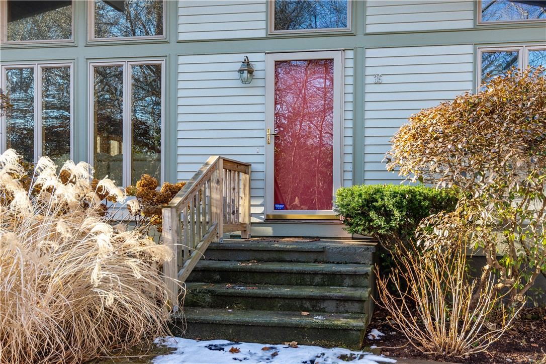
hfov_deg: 61.9
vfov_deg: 43.6
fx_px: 455
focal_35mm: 30
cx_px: 273
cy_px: 182
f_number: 8
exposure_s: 1/20
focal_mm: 30
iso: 100
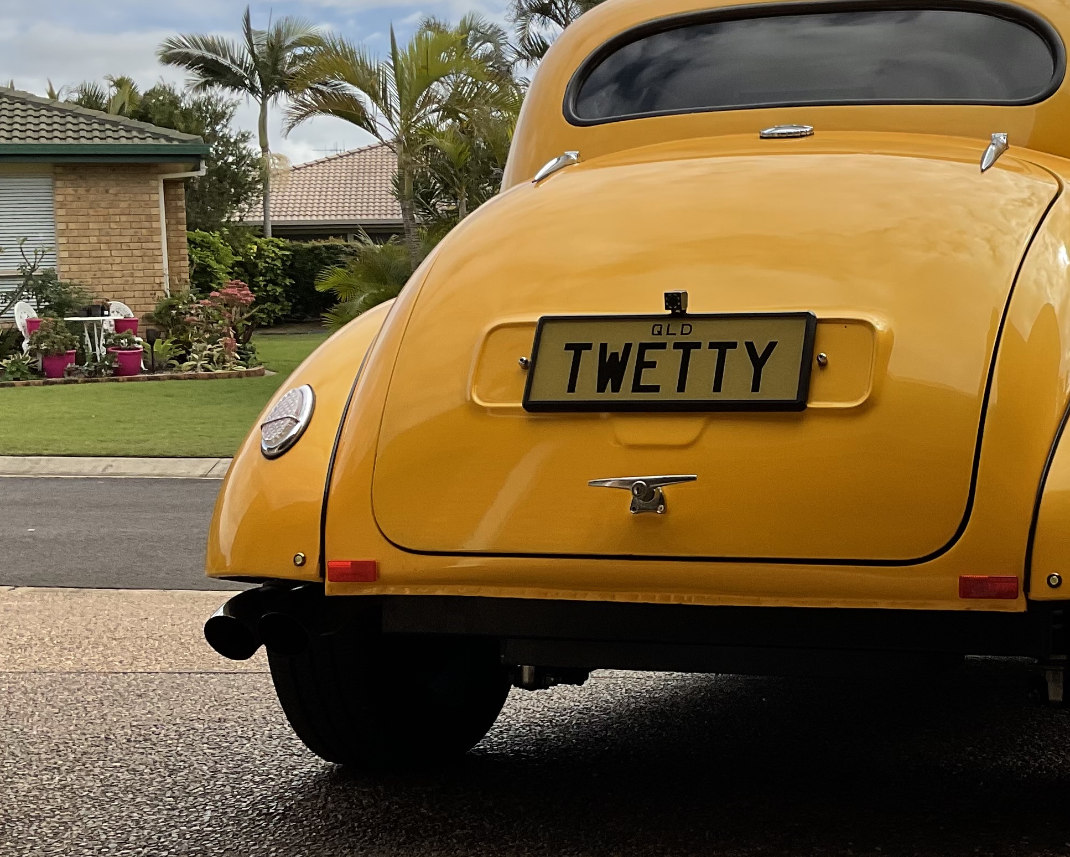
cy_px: 428
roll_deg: +1.1
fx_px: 1869
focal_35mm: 59
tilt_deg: -2.7
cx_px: 838
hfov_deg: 31.2
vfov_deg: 25.8
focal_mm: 3
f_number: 1.8
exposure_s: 1/1984
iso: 16
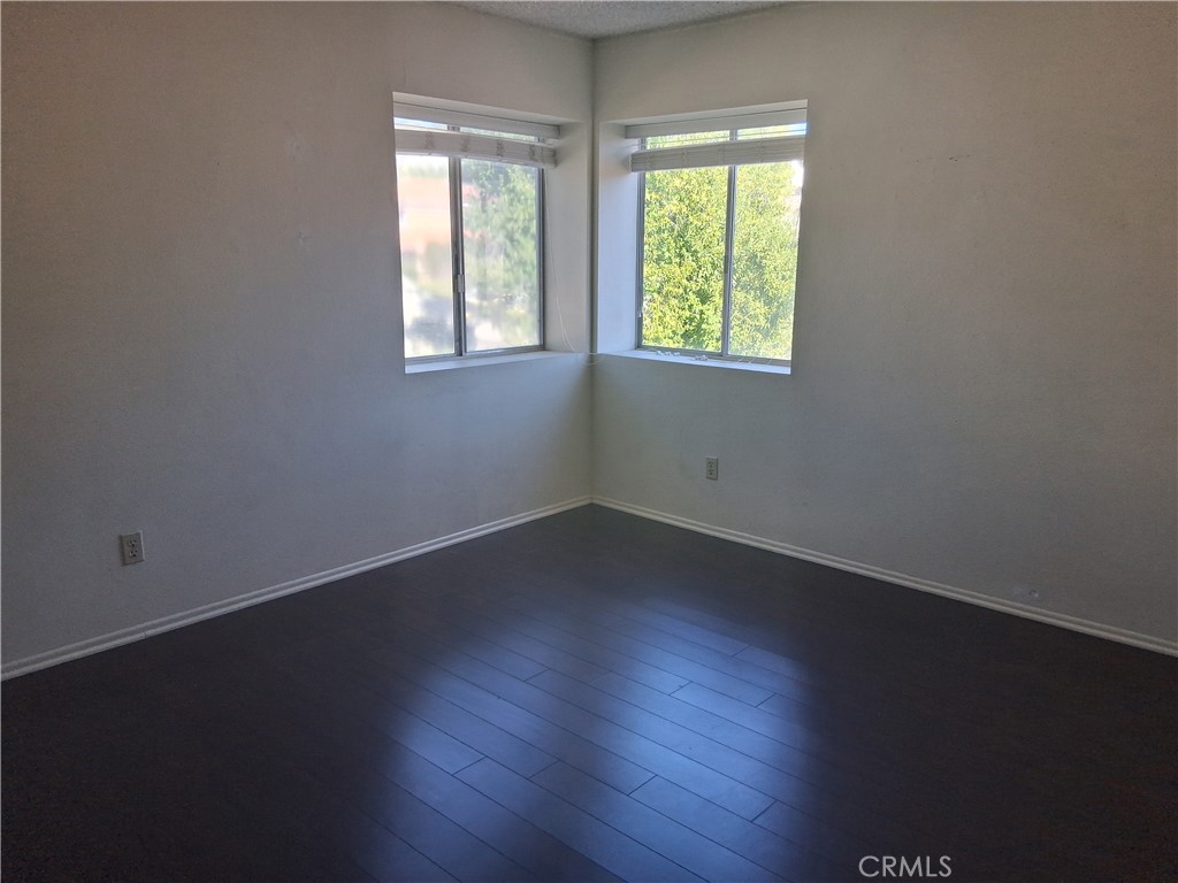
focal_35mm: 26
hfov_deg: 67.3
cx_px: 589
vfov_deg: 53.1
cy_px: 442
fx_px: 885
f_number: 1.8
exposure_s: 1/120
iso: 64
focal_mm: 3.98
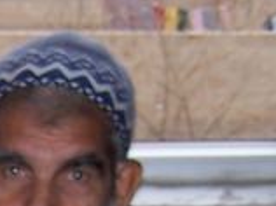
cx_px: -225
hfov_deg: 9.7
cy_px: 494
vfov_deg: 7.2
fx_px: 1536
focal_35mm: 193
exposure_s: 1/60
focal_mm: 6.3
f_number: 2.8
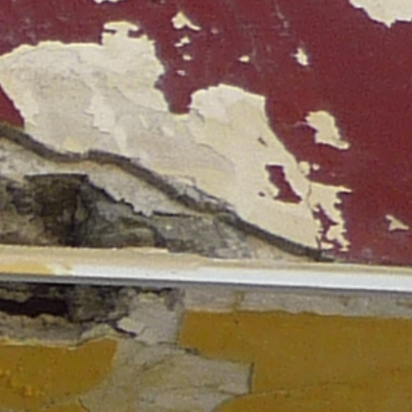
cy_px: 589
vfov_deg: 5.6
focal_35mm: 309
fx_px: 4161
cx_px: -654
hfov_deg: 5.4
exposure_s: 1/640
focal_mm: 5.5
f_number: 2.8
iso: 100
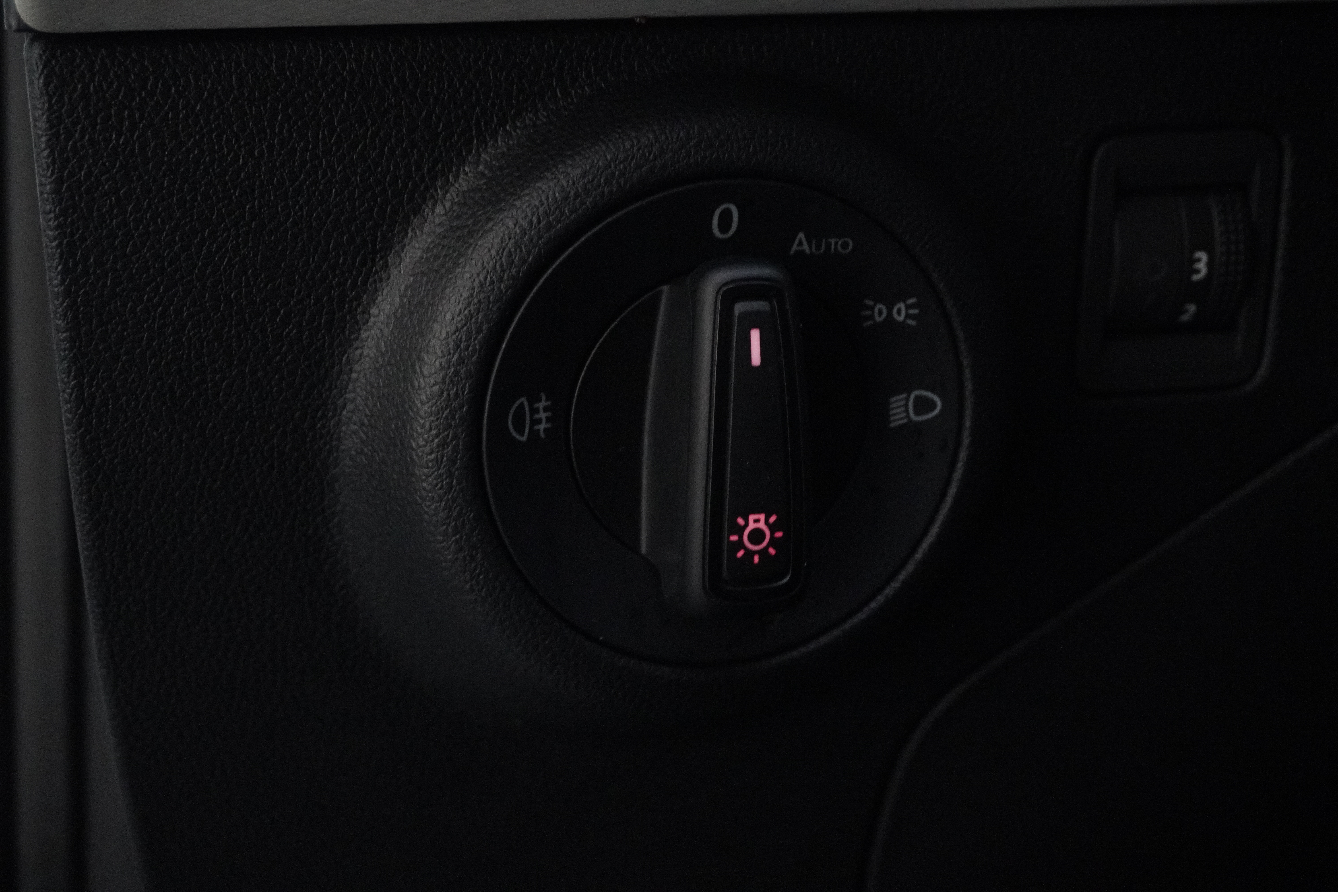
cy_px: 446
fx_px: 2118
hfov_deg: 35.1
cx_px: 669
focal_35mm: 57
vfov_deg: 23.8
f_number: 6.3
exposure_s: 1/80
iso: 6400
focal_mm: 38
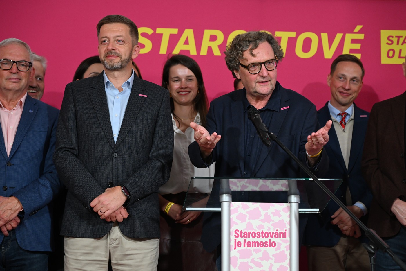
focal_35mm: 80
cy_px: 136
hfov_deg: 25.4
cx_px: 203
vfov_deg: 17.1
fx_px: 902
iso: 2500
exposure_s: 1/200
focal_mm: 80
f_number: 4.5
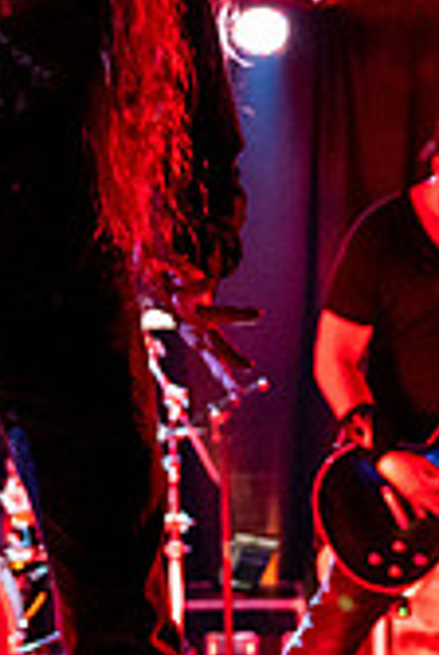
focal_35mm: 122
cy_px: 351
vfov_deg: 16.8
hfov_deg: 11.3
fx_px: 2222
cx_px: 165
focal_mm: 28
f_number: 2.8
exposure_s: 1/200
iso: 2500
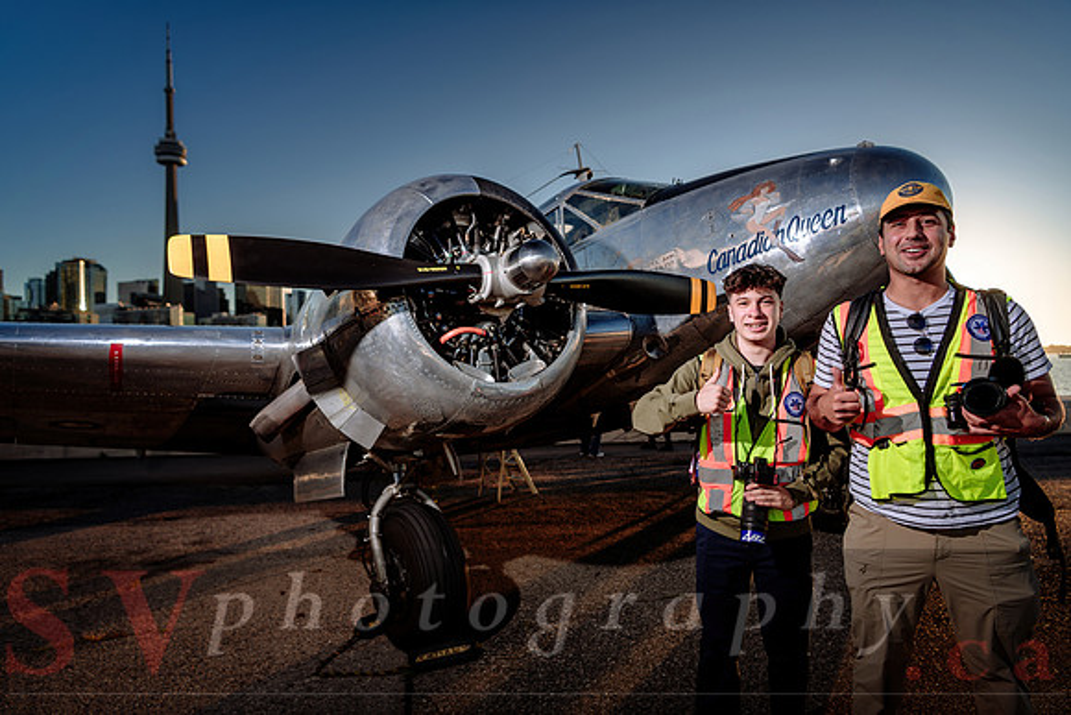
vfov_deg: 53.2
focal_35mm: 24
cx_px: 536
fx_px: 714
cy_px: 358
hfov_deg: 73.7
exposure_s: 1/250
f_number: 3.5
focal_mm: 24
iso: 64
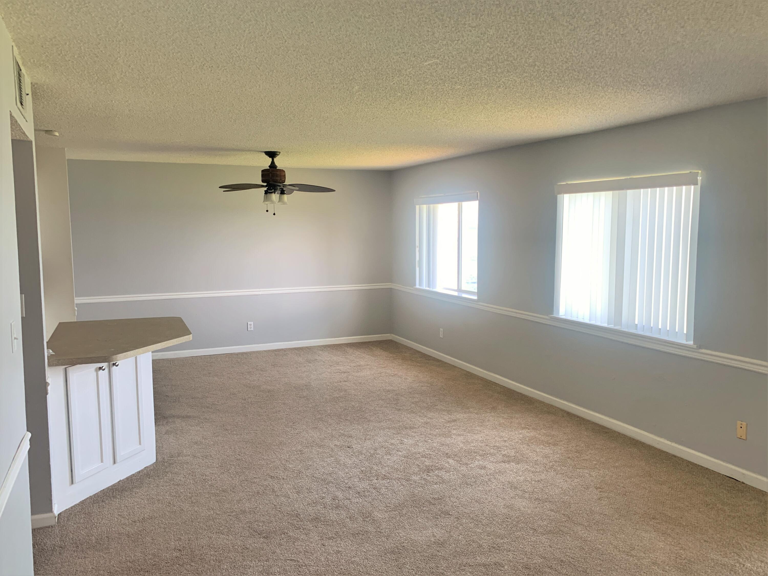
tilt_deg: -6.1
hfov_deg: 67.3
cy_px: 288
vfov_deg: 53.1
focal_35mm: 26
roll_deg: +0.7
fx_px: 577
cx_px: 384
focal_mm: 4.25
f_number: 1.8
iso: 80
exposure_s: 1/121
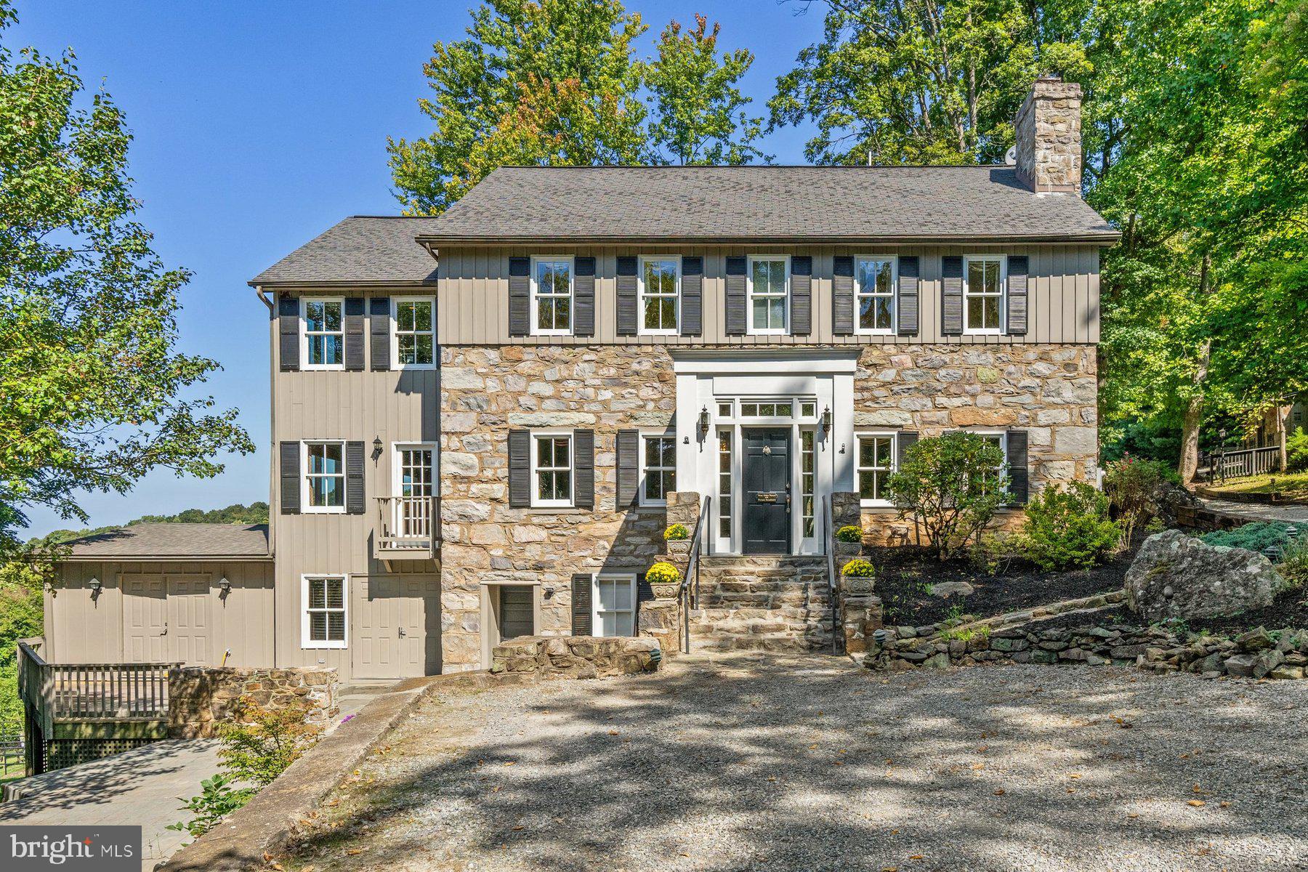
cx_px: 654
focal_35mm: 24
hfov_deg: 73.7
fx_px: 872
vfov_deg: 53.1
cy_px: 436
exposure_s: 1/1600
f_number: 8
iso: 800
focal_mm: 24
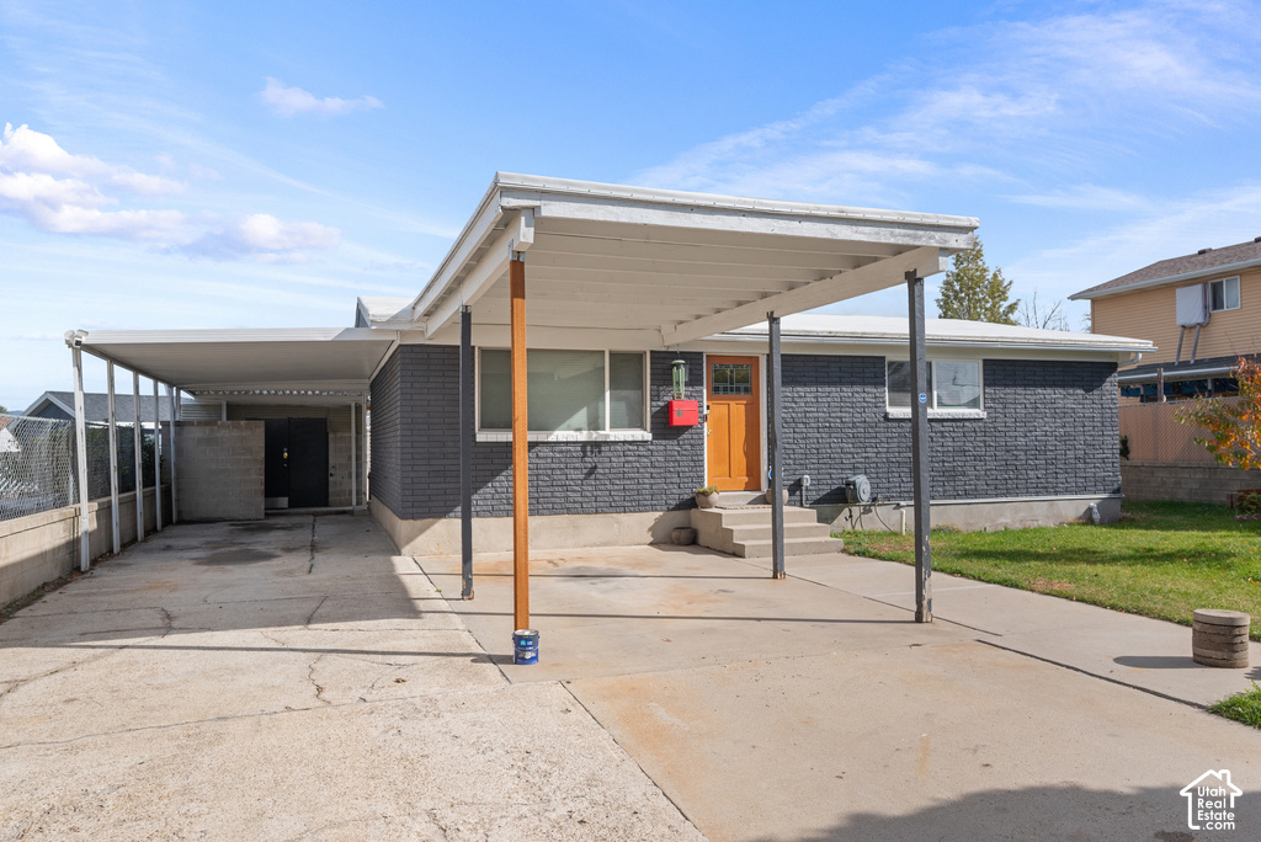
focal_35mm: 24
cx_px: 630
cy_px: 421
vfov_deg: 52.3
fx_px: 859
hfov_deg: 72.6
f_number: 8
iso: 800
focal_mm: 24.5
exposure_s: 1/640
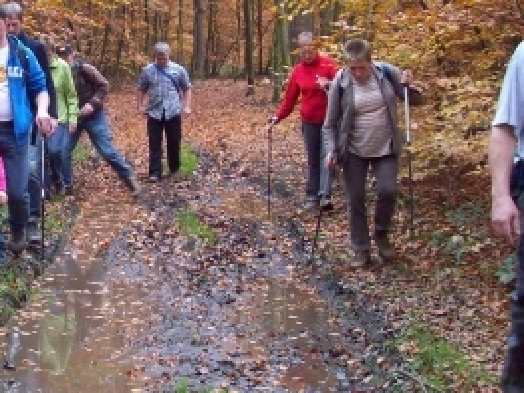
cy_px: 105
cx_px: 6
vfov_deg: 17.5
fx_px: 1272
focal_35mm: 84
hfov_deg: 22.4
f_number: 2.8
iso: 160
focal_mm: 6.2
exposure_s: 1/36.2
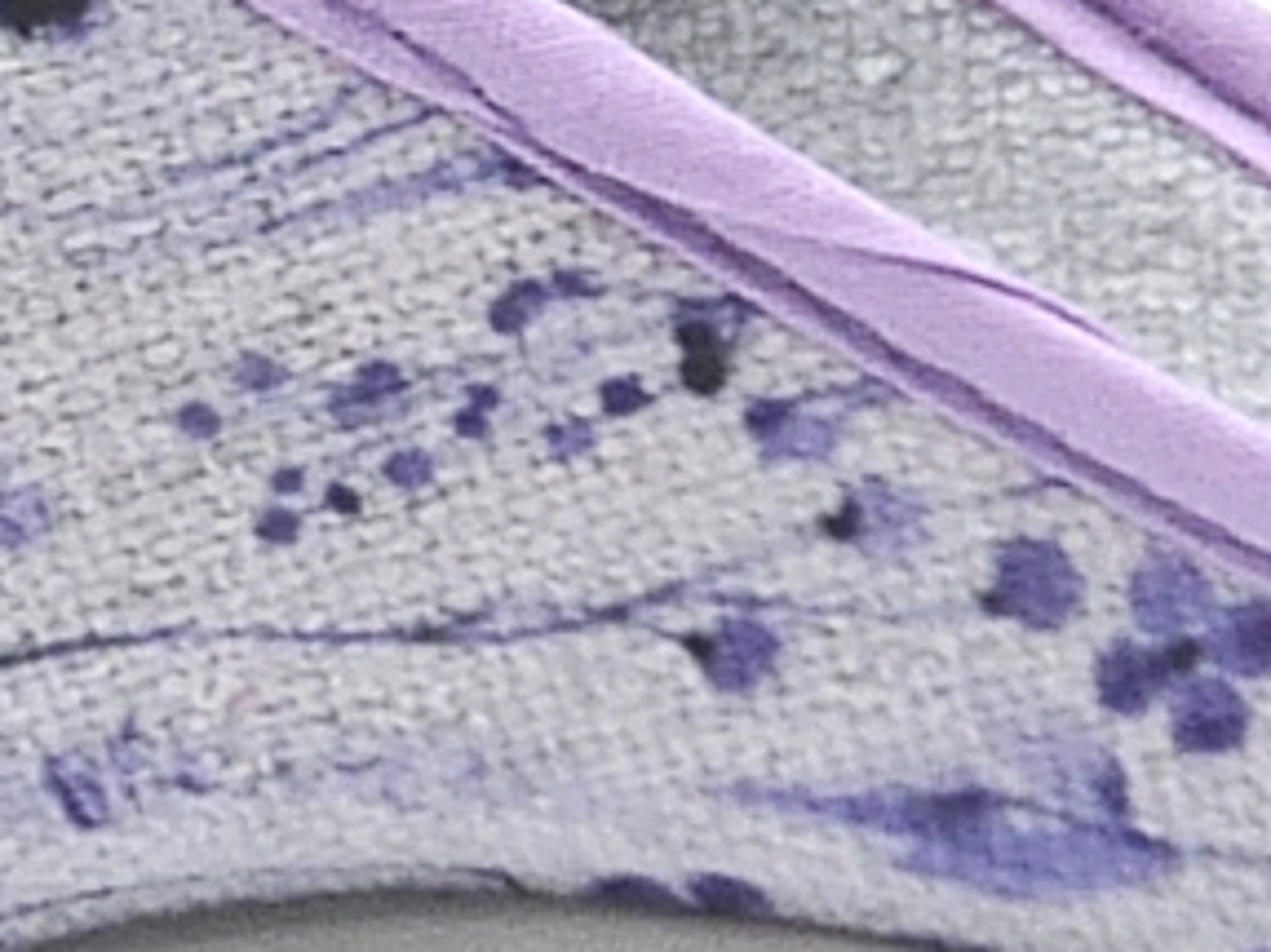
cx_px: -456
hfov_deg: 7.3
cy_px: 190
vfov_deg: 5.5
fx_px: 9836
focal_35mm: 268
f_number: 4.5
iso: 100
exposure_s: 1/200
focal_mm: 4.8
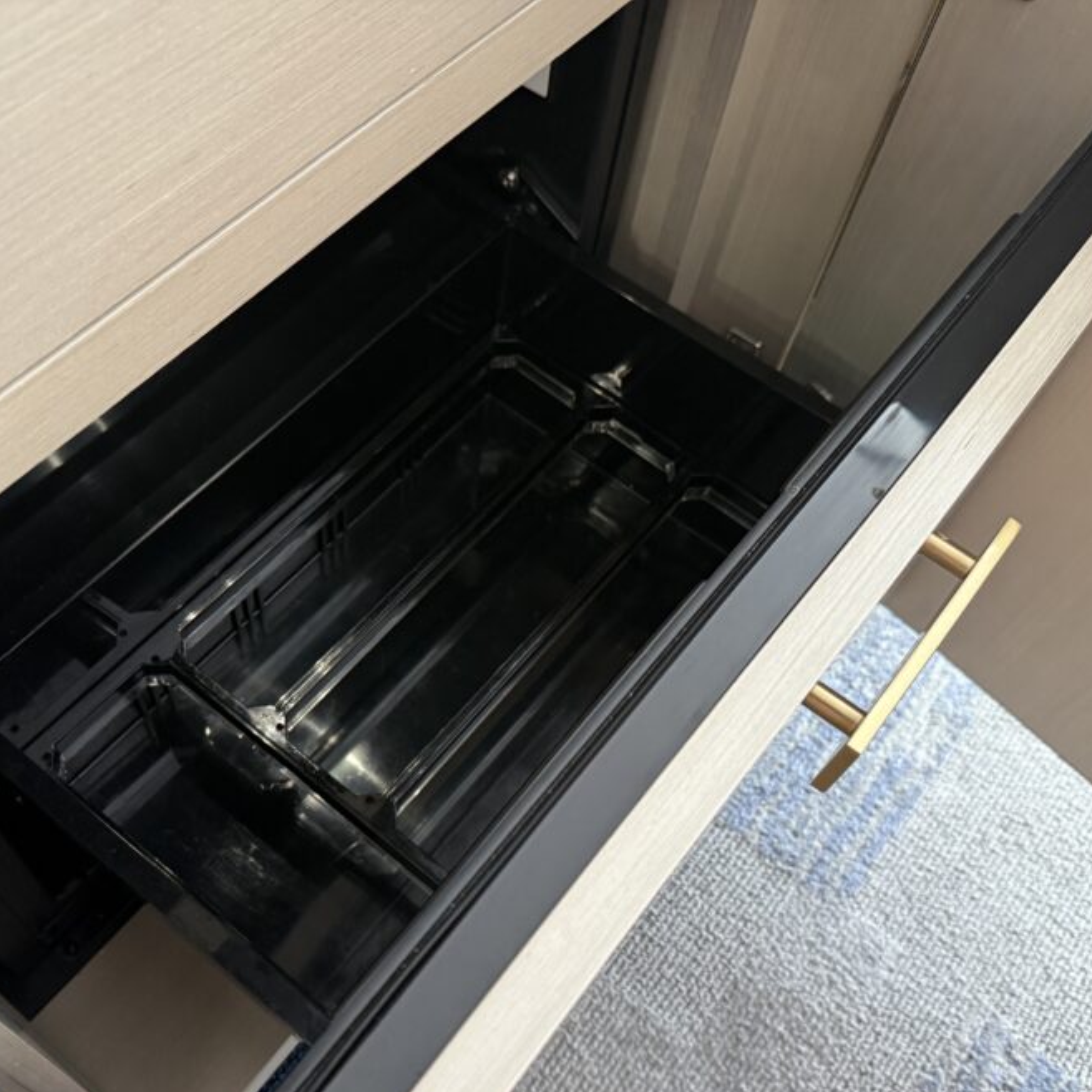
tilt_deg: -60.6
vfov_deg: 49.5
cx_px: 461
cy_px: 636
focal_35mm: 33
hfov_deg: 49.6
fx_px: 1178
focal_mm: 6.76
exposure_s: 1/60
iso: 320
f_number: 1.78
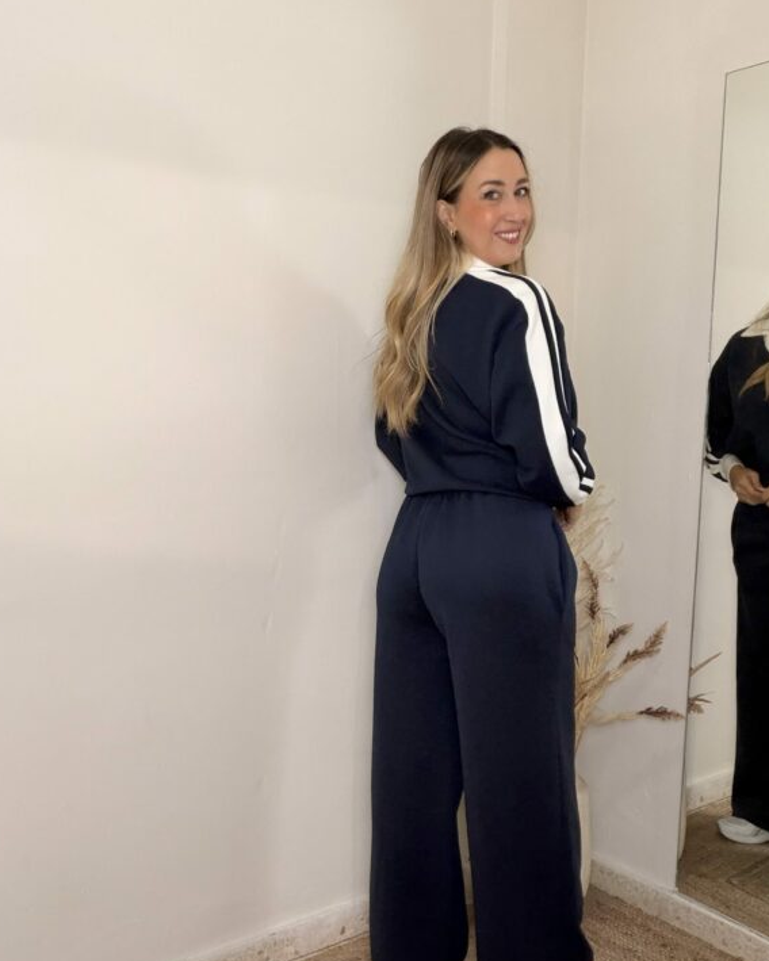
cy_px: 504
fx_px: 939
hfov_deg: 44.5
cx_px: 389
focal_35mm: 33
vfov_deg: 54.2
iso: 160
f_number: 1.9
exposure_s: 1/60
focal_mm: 2.71
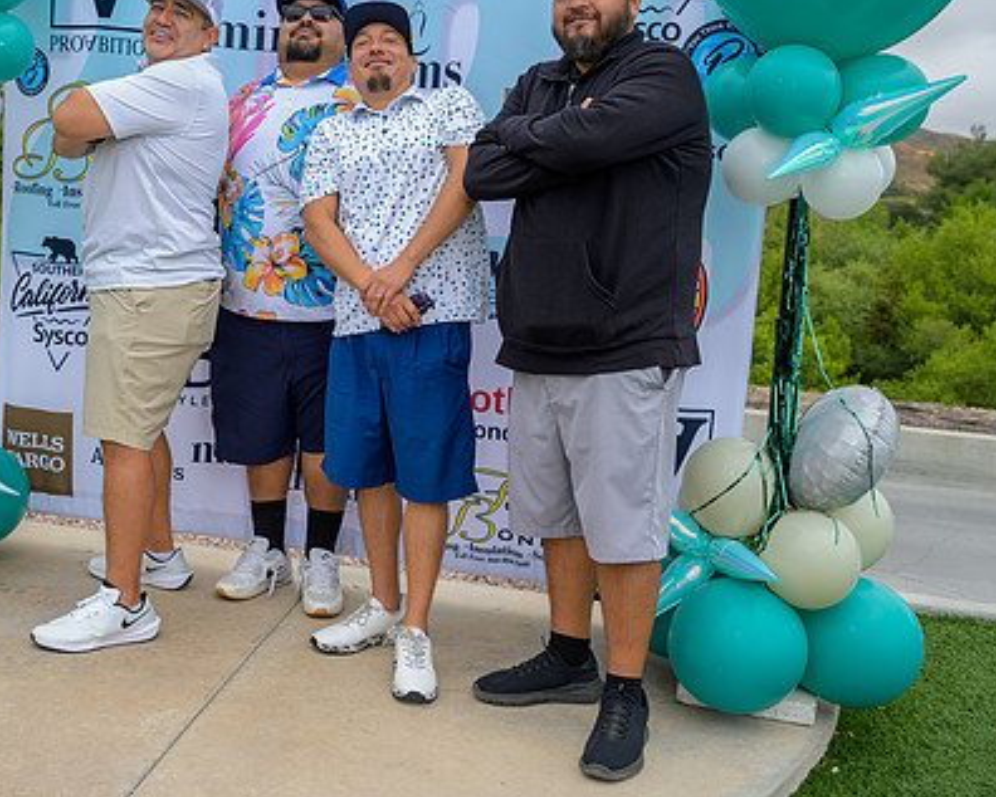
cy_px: 321
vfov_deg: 34.1
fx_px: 1297
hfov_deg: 41.7
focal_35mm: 44
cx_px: 385
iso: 125
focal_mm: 32
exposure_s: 1/200
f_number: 4
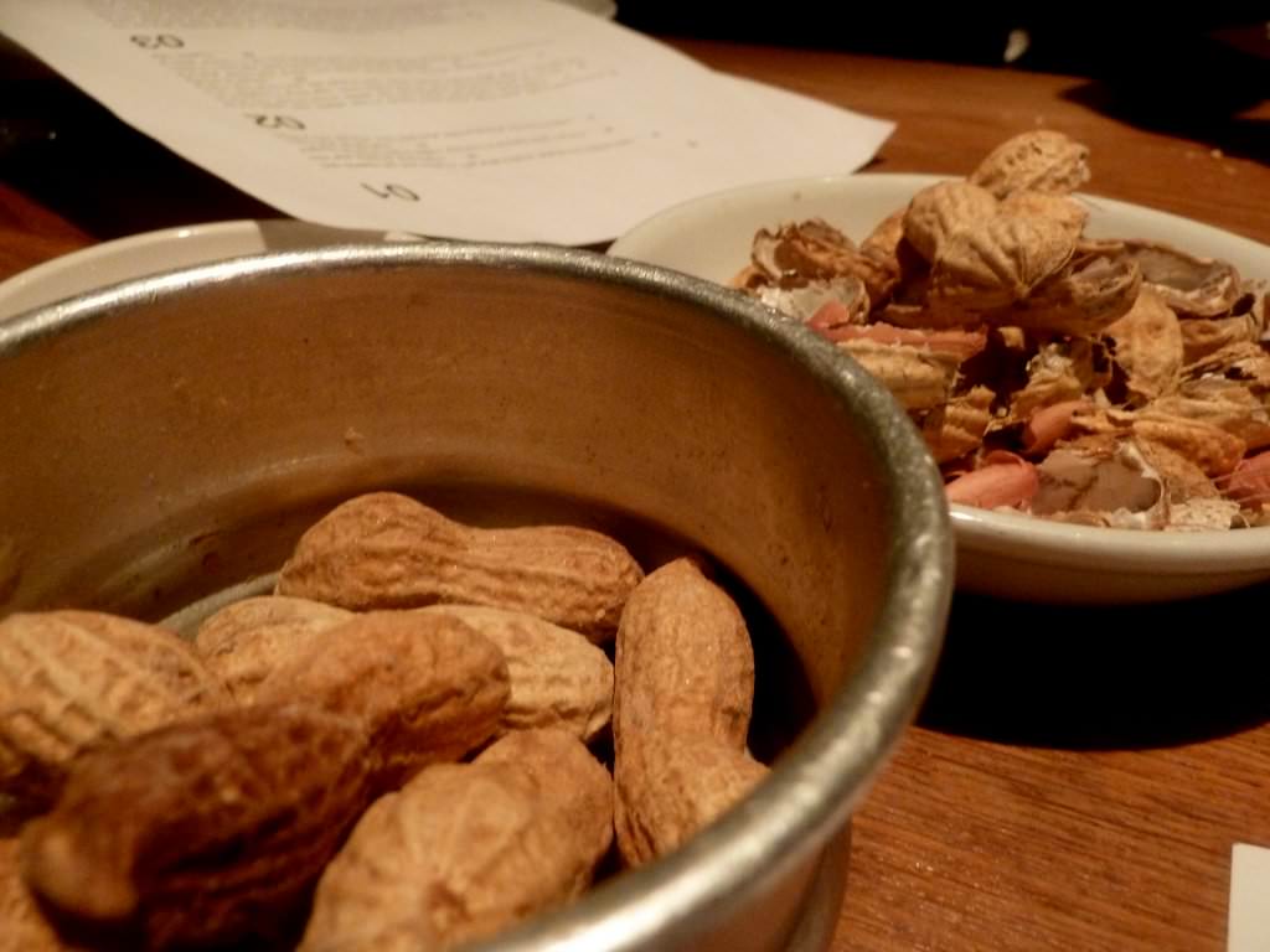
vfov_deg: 54.9
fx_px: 917
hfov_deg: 69.4
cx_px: 635
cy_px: 476
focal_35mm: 25
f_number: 3.3
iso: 400
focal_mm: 4.1
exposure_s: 1/5
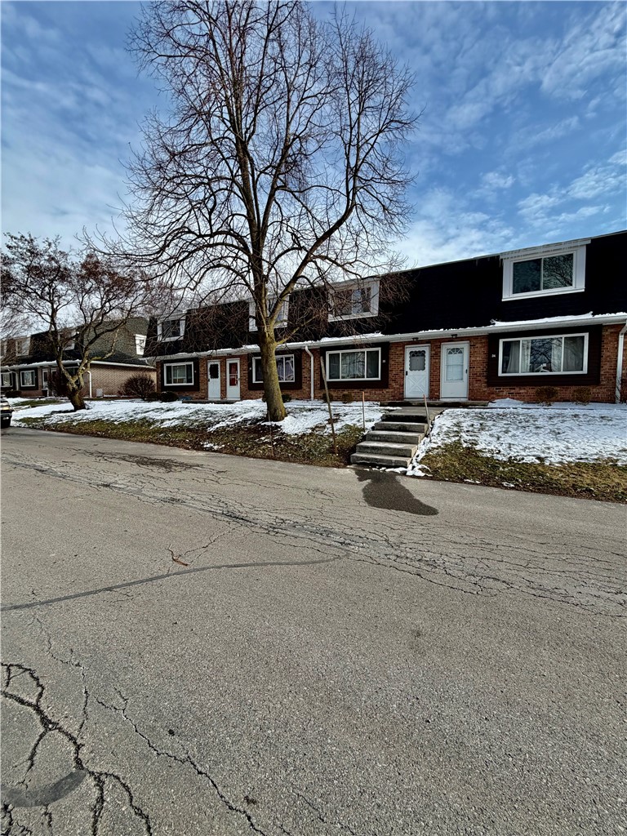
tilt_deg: -3.0
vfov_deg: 102.1
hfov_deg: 85.7
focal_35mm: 14
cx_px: 314
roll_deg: +0.2
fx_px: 338
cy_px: 418
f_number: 2.2
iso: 40
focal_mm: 2.22
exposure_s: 1/770
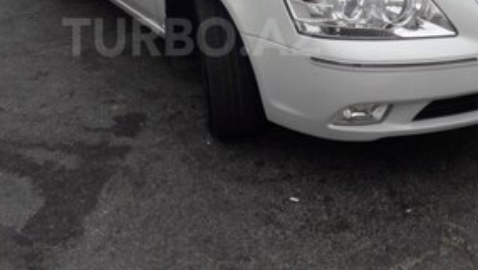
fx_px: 672
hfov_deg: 39.0
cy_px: 37
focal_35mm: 53
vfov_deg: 22.3
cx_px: 191
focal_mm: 3.7
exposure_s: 1/1318
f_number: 1.9
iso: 40
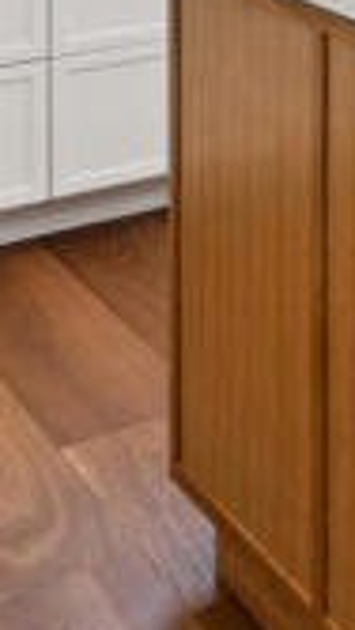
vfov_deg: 19.5
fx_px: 1581
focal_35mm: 94
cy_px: -326
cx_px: 906
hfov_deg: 10.6
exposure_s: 1/6
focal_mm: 14.7
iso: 100
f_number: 13
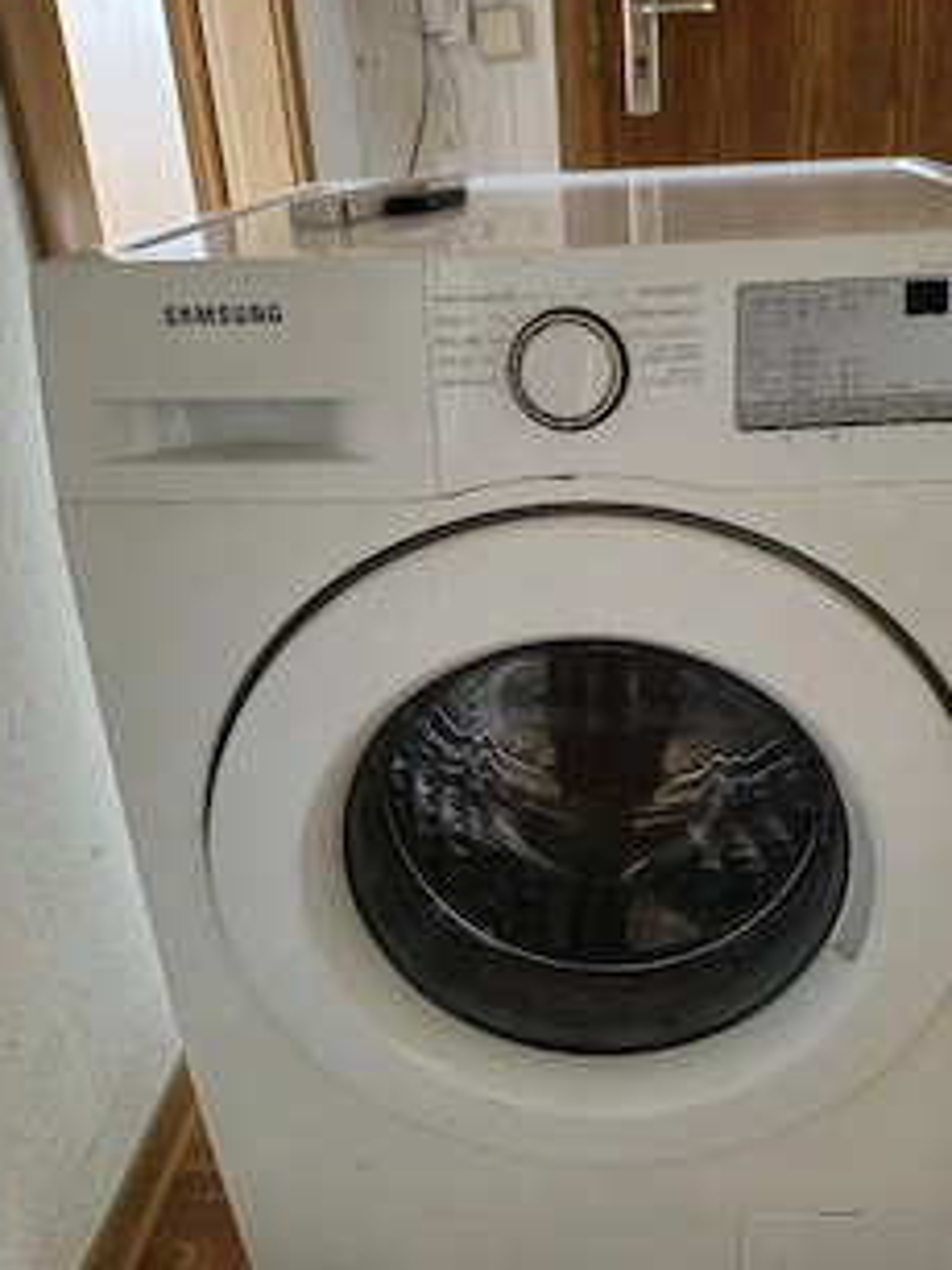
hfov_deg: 46.5
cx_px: 579
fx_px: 1101
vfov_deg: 60.0
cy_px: 608
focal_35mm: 30
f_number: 1.8
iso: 500
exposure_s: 1/50
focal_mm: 5.54
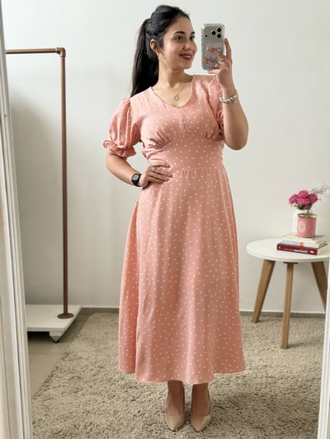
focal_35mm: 48
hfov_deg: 30.3
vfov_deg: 39.6
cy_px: 220
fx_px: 610
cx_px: 165
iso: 100
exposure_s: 1/121
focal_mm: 6.76
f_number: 1.78
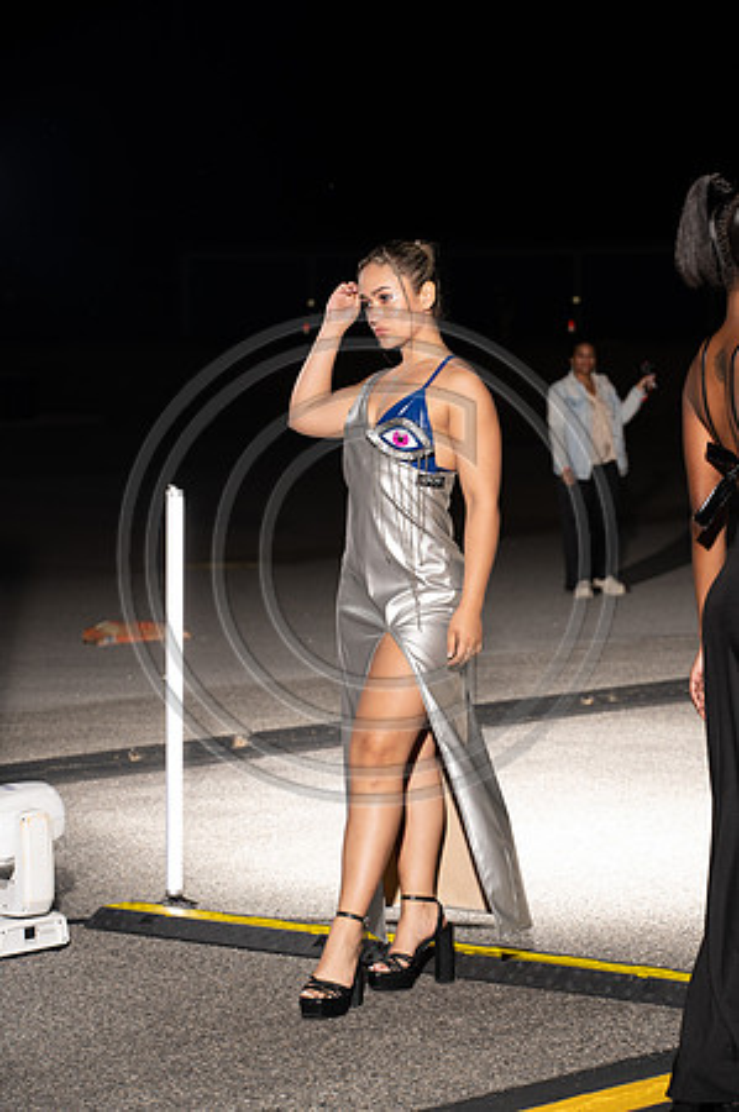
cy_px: 556
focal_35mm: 112
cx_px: 370
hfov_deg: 12.2
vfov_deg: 18.3
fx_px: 3456
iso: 1000
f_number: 6.3
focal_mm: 112
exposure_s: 1/200
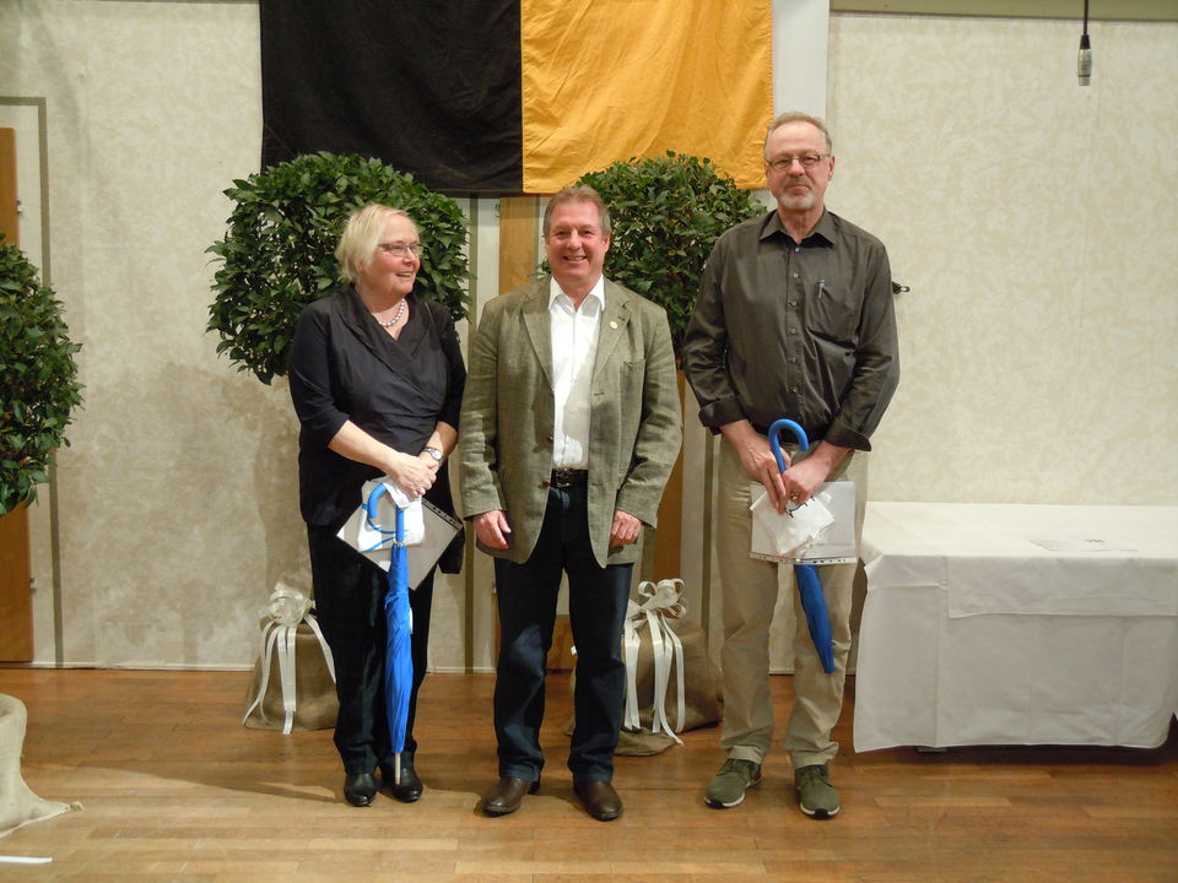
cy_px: 442
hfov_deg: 47.9
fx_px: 1327
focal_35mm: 39
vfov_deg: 36.8
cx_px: 589
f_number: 3.7
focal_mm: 7.1
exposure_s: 1/25
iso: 400
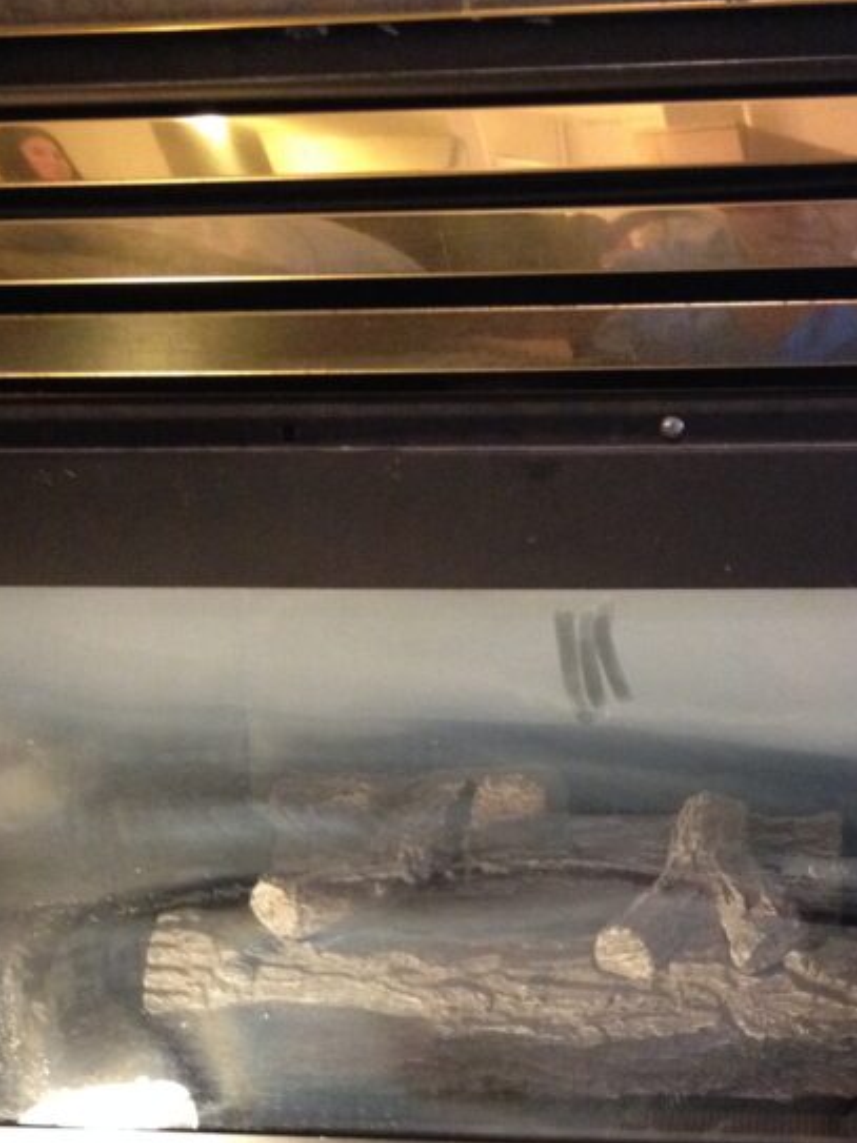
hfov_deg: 22.2
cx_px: 556
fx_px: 2180
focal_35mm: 66
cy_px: 1025
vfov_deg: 28.3
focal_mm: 4.28
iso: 400
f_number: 2.4
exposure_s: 1/20
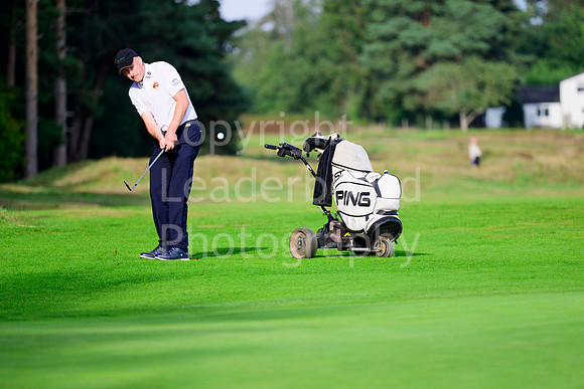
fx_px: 6490
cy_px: 194
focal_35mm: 400
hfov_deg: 5.2
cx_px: 292
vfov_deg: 3.4
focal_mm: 400
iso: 640
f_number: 5.6
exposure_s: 1/2000
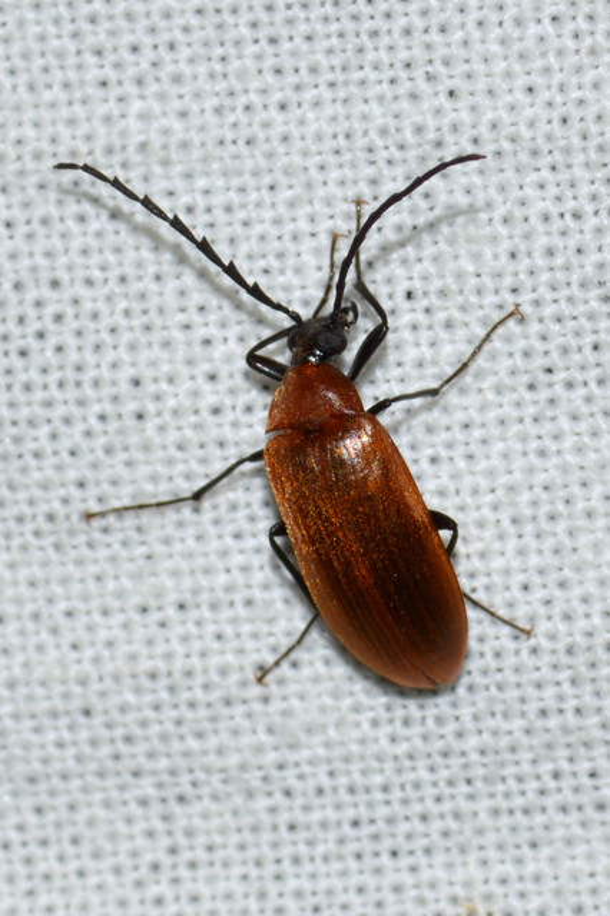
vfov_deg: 13.7
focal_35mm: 150
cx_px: 305
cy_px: 458
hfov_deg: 9.1
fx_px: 3816
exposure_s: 1/200
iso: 100
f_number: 18
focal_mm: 100
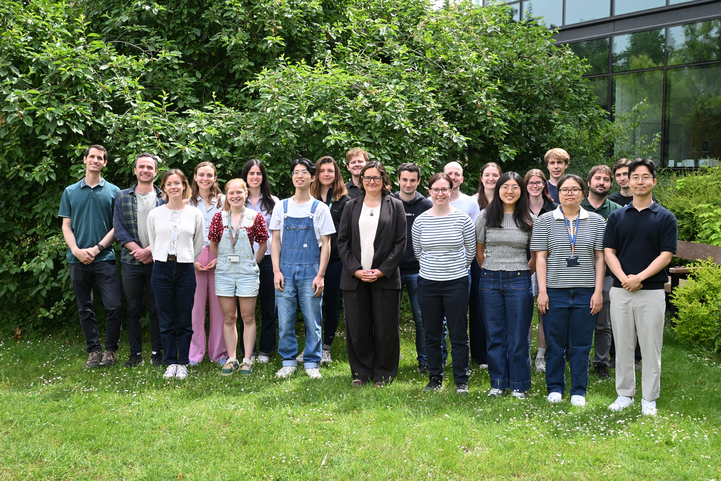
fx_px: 796
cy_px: 240
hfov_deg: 48.7
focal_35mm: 40
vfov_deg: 33.6
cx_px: 360
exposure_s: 1/250
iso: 140
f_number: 5.6
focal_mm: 26.5
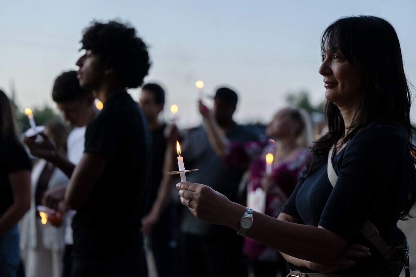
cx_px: 208
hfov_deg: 28.8
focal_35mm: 70
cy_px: 138
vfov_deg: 19.5
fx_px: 809
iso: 1000
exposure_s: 1/640
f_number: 2.8
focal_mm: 70
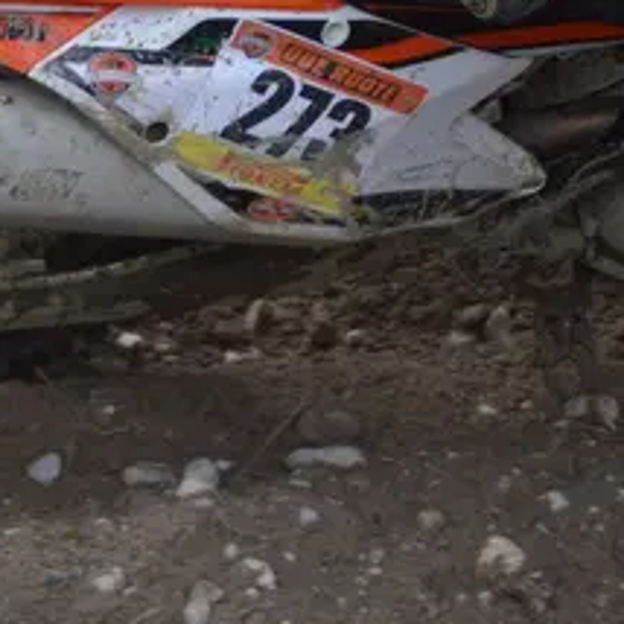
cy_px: -245
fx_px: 5241
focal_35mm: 257
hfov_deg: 6.8
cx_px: 697
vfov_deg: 6.7
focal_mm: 36
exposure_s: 1/1000
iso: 400
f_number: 4.5
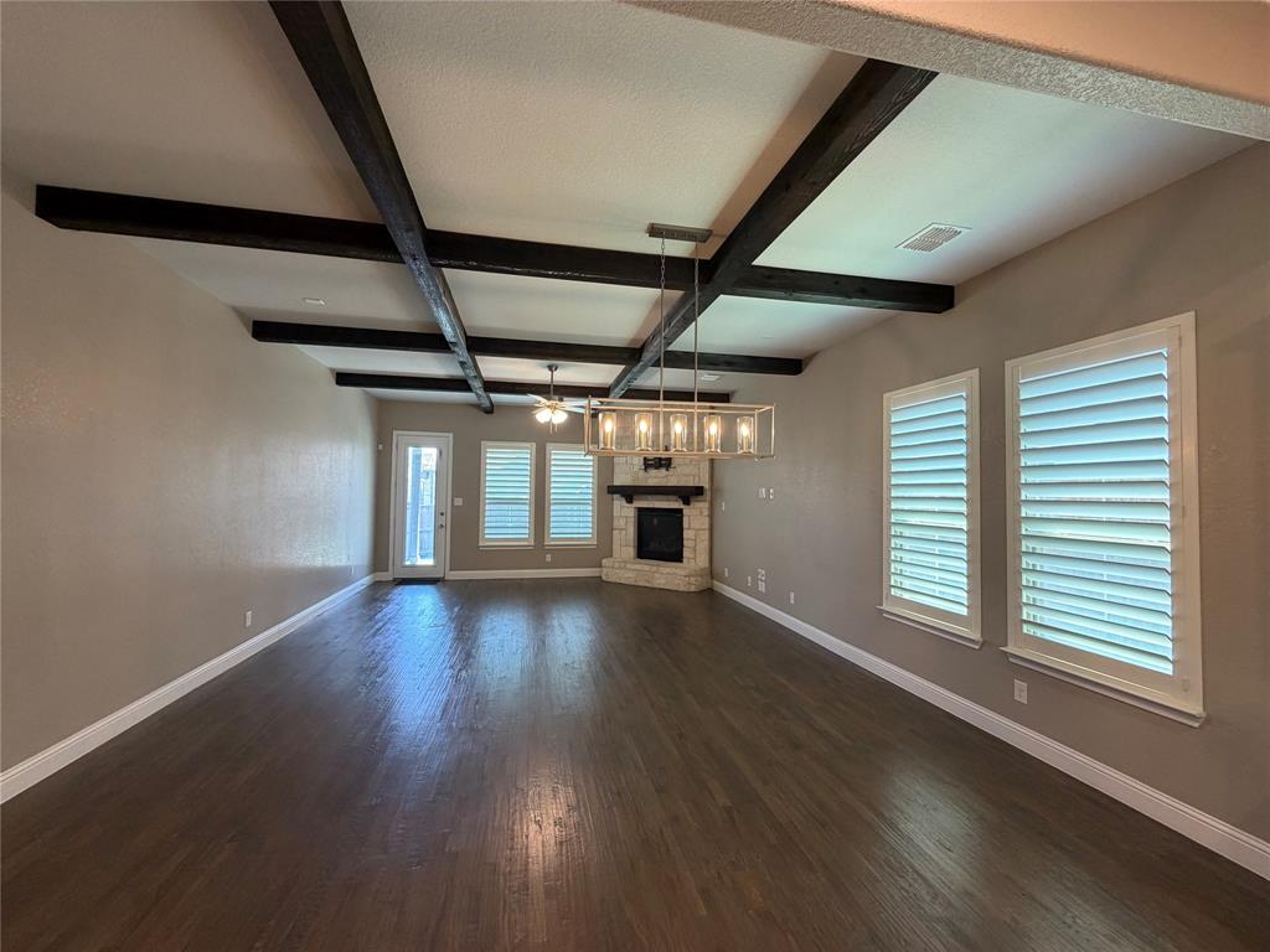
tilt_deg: +1.8
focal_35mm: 14
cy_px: 476
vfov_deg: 85.7
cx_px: 635
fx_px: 514
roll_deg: -0.5
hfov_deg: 102.1
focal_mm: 2.22
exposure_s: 1/60
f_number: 2.2
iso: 200
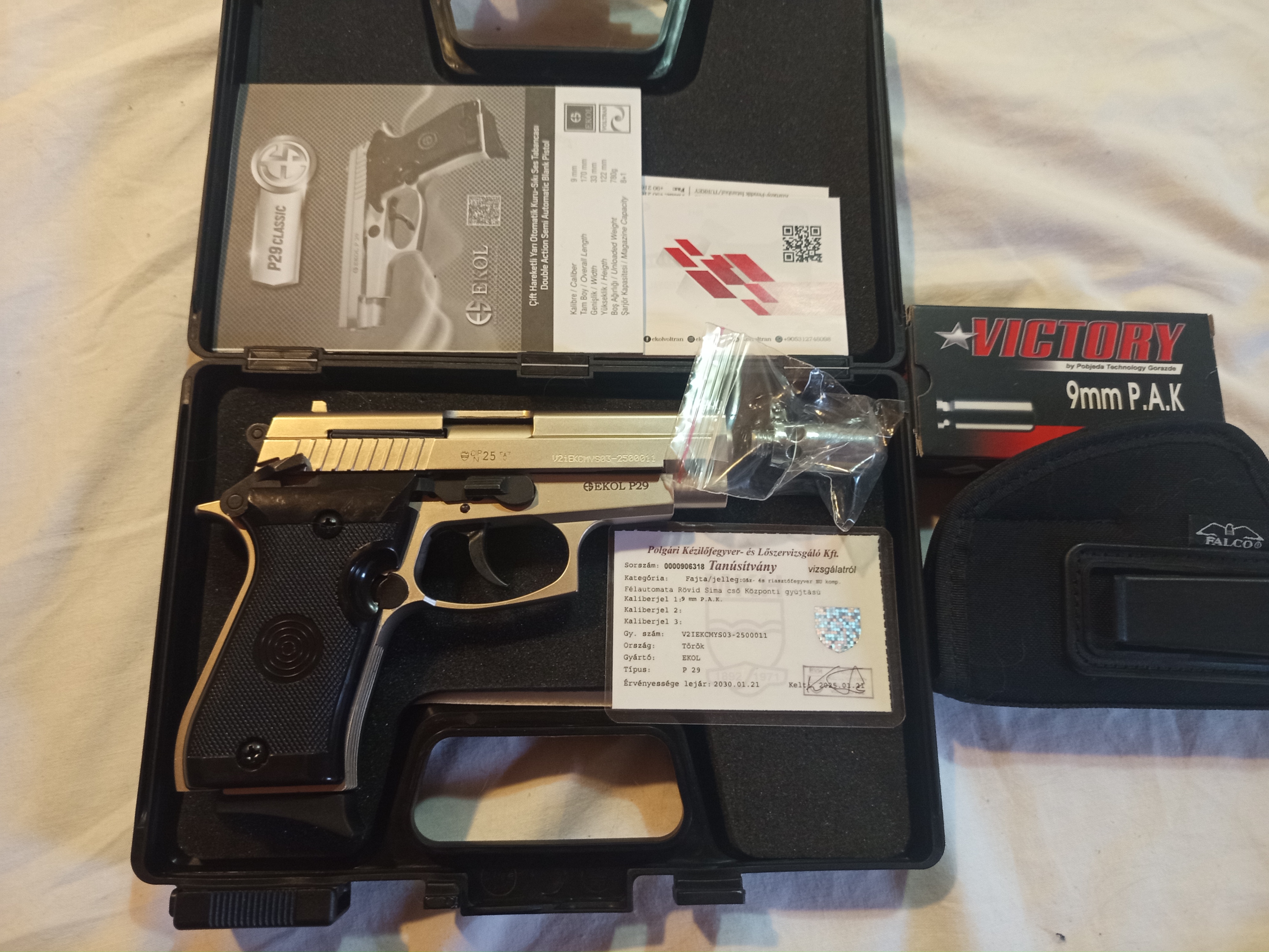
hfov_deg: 71.6
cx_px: 634
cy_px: 476
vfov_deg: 56.8
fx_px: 880
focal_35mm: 24
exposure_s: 1/20
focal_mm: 5.24
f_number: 1.7
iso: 1949
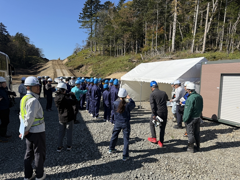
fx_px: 166
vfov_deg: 56.8
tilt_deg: -5.6
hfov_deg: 71.6
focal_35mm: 24
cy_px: 90
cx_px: 120
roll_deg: -1.7
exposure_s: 1/5714
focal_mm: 6.76
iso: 100
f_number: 1.78
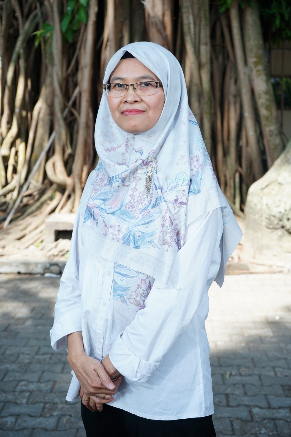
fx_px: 643
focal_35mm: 53
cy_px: 218
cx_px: 146
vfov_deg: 37.5
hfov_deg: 25.5
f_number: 6.3
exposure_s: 1/125
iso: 160
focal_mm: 53
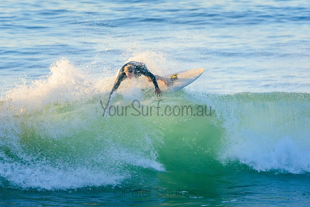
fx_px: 6461
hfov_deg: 2.7
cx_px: 155
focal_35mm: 750
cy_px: 104
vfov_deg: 1.8
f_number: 5.6
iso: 640
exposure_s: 1/1250
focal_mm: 500
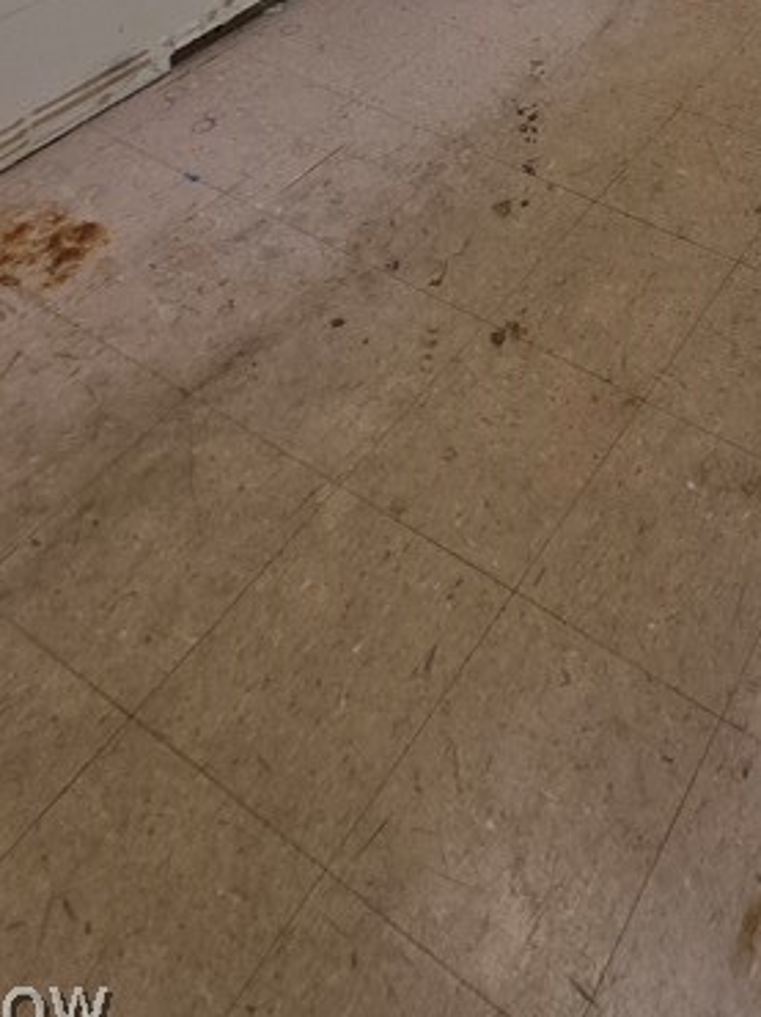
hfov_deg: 35.3
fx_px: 1056
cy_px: -341
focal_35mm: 36
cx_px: 786
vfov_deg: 34.2
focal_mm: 2.2
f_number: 1.9
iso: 64
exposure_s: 1/120
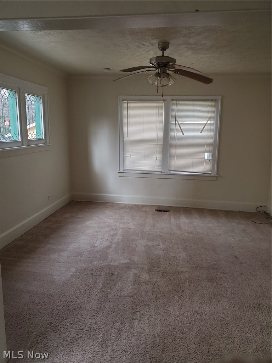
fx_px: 272
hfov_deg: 53.1
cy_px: 182
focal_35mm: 26
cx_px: 136
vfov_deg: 67.3
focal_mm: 4.3
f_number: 2.4
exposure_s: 1/120
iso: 200
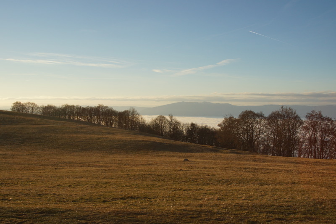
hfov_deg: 46.4
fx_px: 392
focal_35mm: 42
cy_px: 112
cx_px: 168
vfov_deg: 31.9
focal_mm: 28
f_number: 8
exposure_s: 1/500
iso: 200
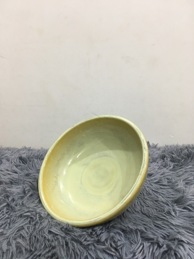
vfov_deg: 61.7
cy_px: 130
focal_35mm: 29
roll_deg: -0.2
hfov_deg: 48.2
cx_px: 97
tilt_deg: -12.3
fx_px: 217
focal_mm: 4.15
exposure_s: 1/33
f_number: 2.2
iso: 100
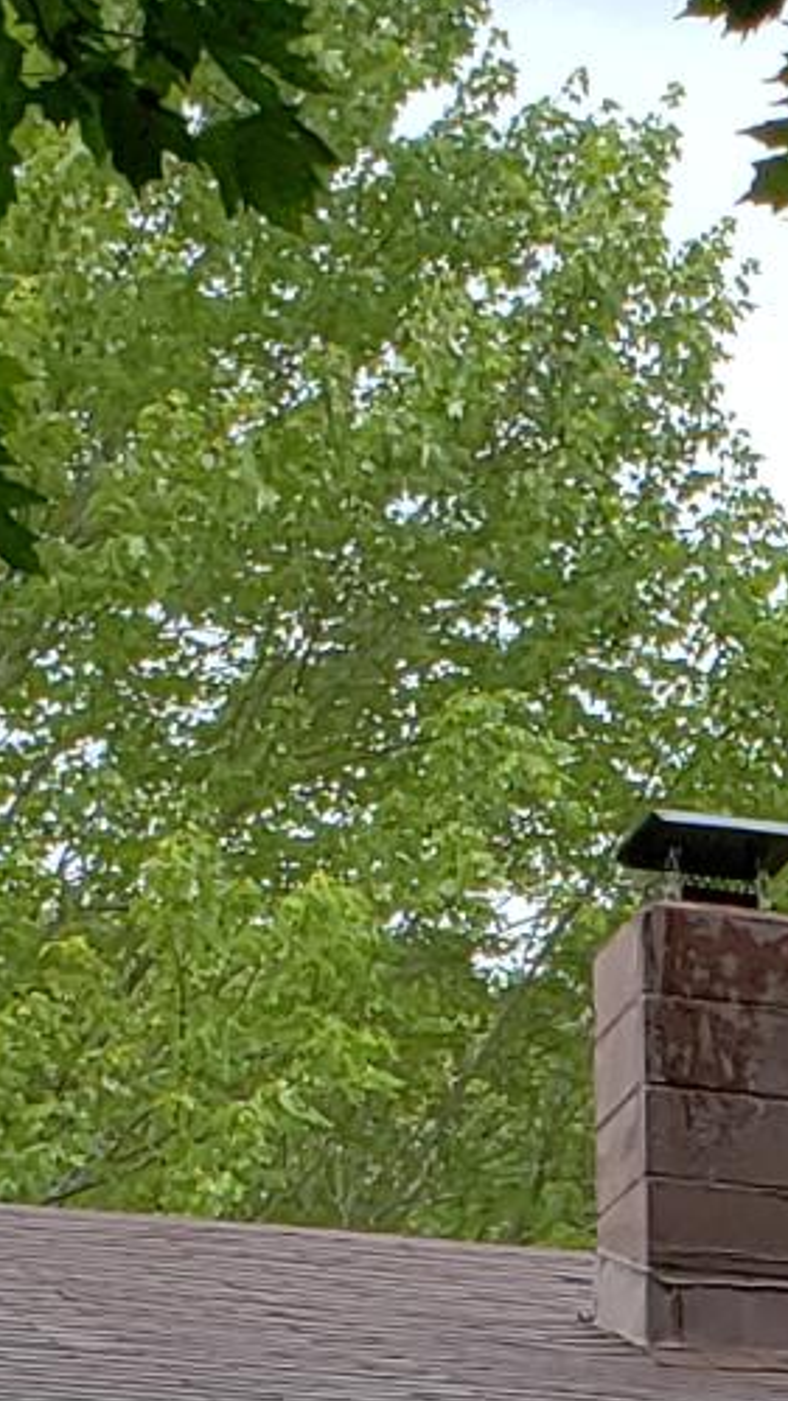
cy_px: 2418
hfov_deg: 6.7
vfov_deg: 11.8
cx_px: 1932
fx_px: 6319
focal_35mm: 170
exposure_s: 1/247
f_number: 2.4
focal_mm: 4.3
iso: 50
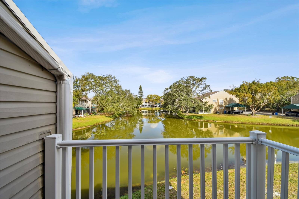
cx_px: 150
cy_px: 100
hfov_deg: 100.4
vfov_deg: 77.3
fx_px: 125
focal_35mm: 15
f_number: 7.1
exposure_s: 1/400
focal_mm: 10
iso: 100
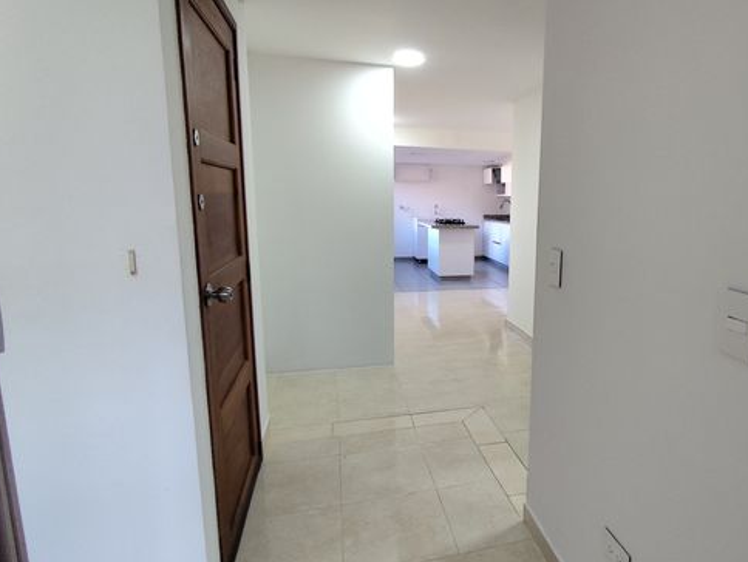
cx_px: 490
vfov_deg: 61.2
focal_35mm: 22
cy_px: 284
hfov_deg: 74.3
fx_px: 476
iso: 160
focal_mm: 1.65
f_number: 2.2
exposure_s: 1/60
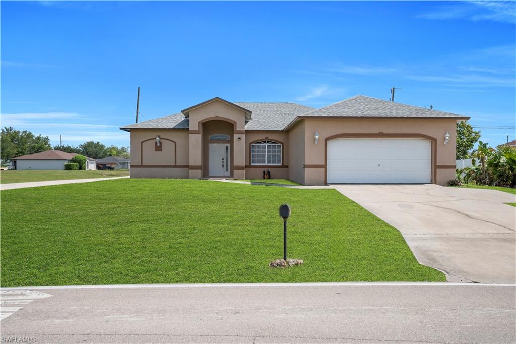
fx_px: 430
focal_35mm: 30
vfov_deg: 43.6
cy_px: 172
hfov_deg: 61.9
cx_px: 258
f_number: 8
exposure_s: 1/250
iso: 100
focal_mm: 20
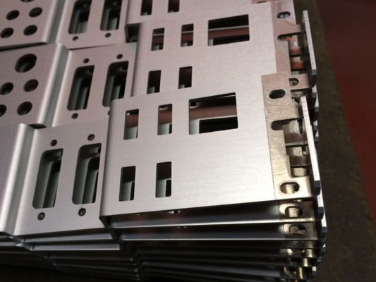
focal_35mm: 36
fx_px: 391
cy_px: 163
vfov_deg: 39.6
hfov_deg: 51.3
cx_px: 175
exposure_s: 1/30
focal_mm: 4.12
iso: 40
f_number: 2.2
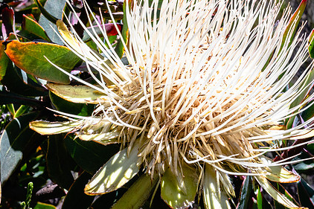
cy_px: 84
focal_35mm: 54
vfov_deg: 25.0
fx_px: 471
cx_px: 216
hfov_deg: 36.4
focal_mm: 24
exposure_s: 1/250
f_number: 18
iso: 400
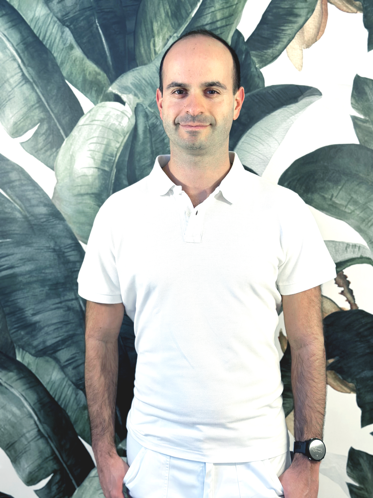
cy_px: 249
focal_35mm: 48
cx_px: 186
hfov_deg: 30.3
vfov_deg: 39.7
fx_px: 690
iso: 160
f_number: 1.78
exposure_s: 1/50
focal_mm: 6.86
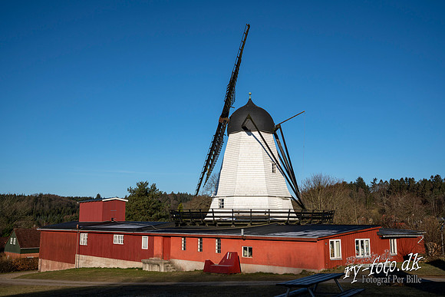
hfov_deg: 50.7
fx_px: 470
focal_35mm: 38
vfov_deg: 35.1
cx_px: 222
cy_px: 148
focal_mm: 38
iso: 200
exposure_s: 1/2000
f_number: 5
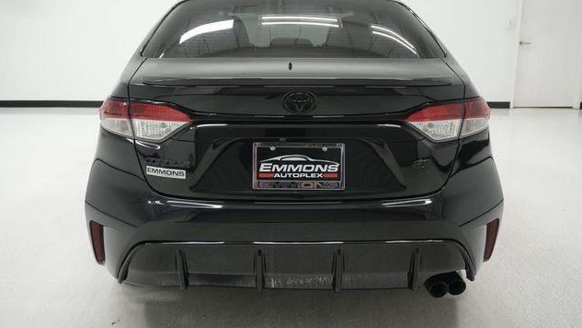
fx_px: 556
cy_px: 150
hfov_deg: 55.3
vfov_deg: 32.8
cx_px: 292
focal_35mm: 36
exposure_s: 1/200
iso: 800
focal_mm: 23
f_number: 5.6
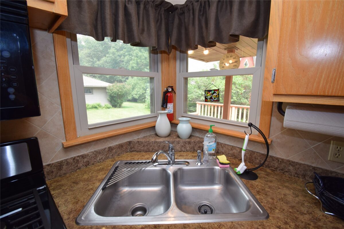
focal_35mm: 15
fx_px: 143
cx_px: 172
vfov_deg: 77.3
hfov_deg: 100.4
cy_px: 114
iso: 400
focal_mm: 10
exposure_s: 1/125
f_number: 5.6
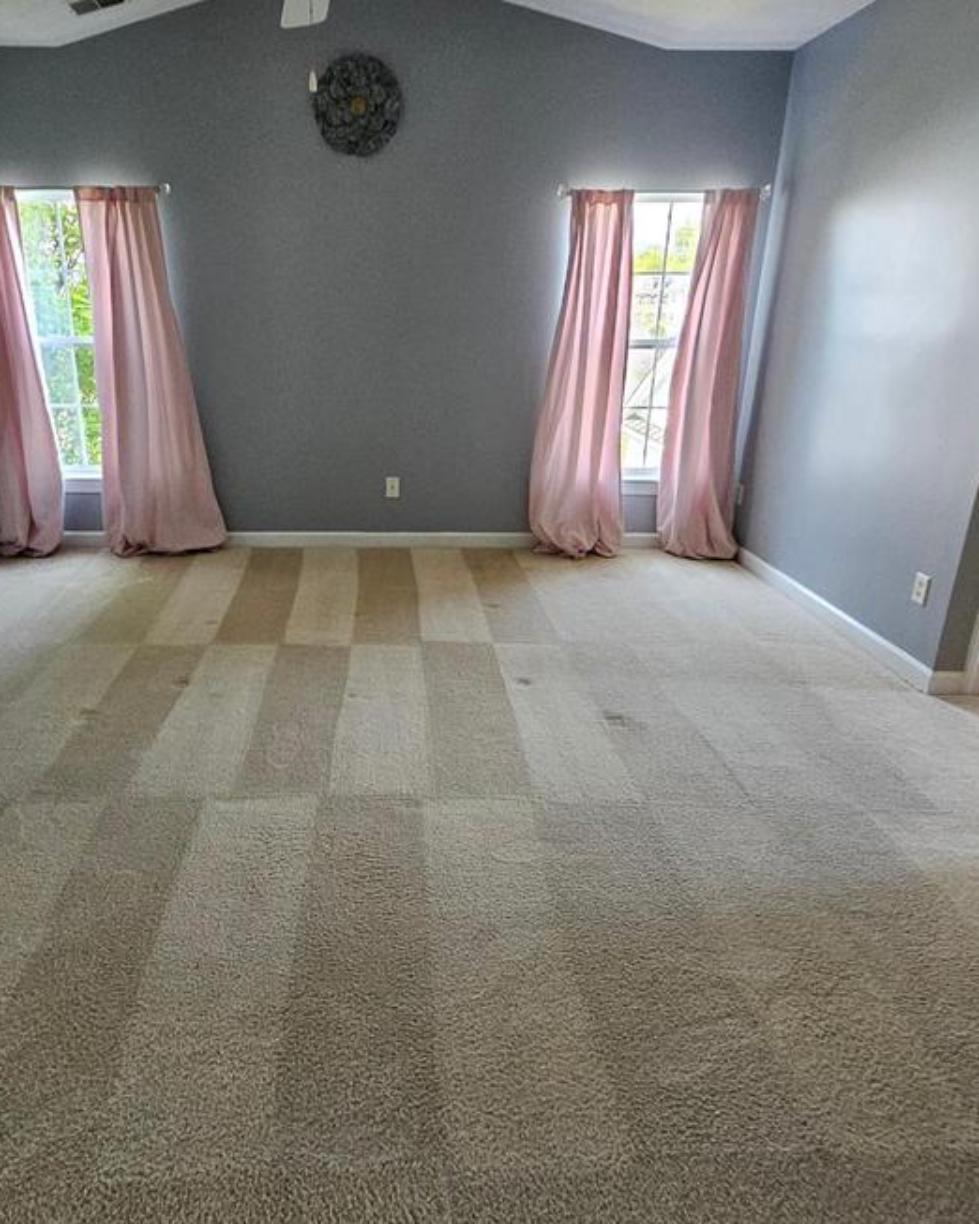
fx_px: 761
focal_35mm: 21
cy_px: 592
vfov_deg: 77.6
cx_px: 375
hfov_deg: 64.7
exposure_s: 1/60
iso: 250
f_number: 2.2
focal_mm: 1.74
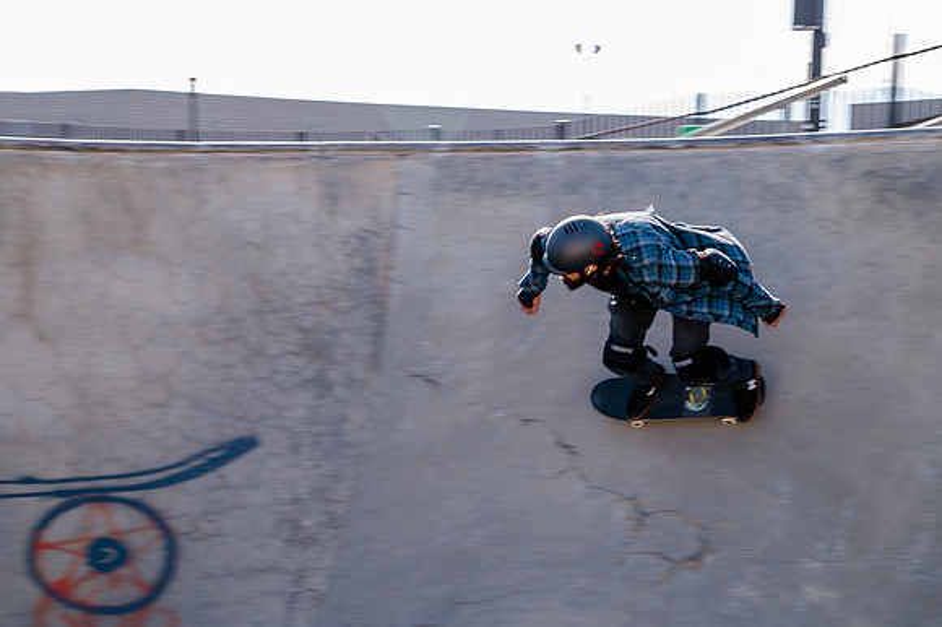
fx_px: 1760
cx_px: 462
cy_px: 313
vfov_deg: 20.2
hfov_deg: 30.0
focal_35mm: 67
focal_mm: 65
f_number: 10
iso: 200
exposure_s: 1/80
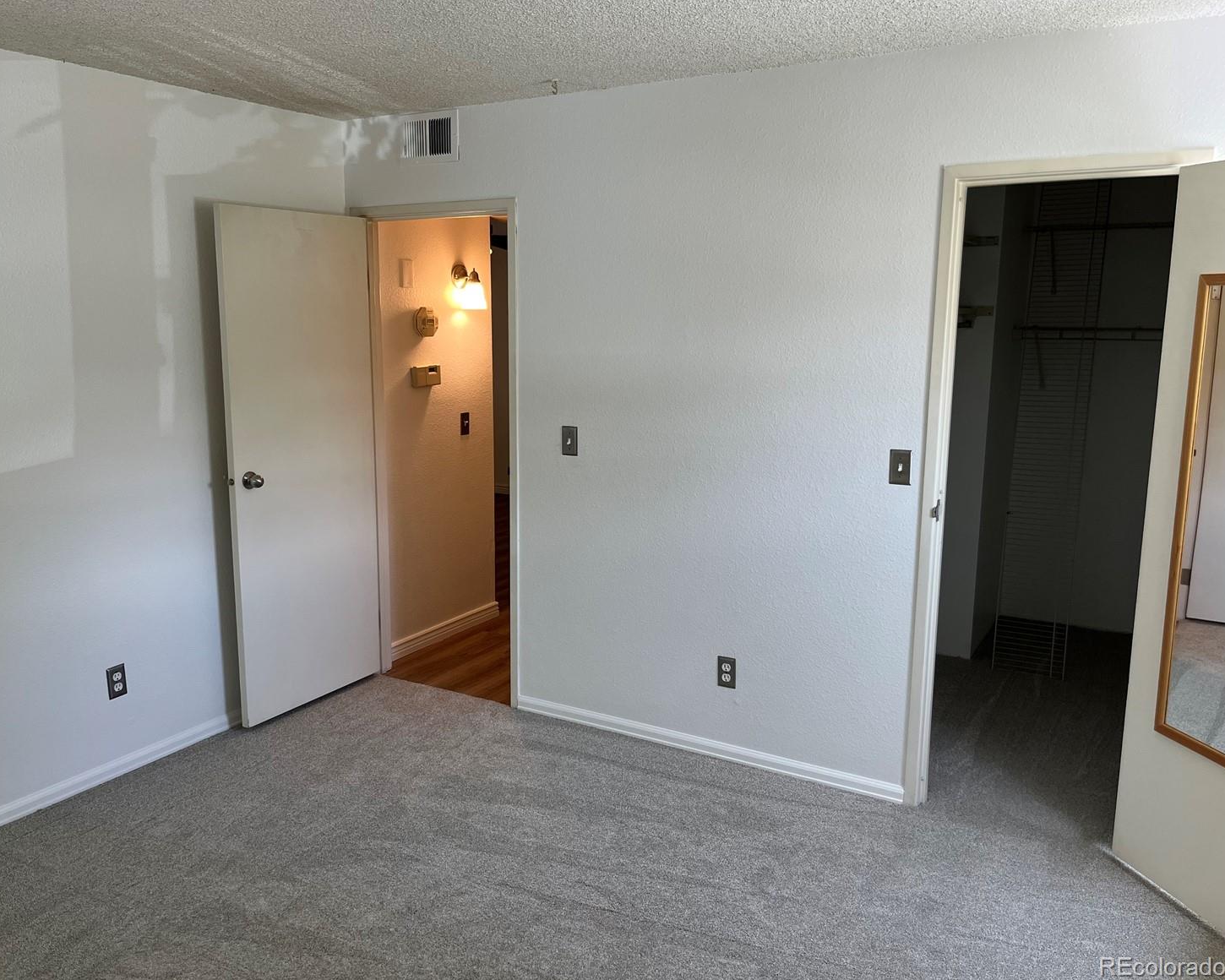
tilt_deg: -9.8
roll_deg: -0.2
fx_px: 1015
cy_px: 477
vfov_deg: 51.5
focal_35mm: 28
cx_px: 560
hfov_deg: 62.1
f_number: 1.6
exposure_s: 1/120
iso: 64
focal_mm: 5.1
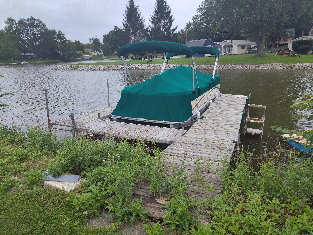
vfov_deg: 58.9
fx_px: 208
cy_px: 118
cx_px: 156
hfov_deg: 73.9
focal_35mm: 23
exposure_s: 1/577
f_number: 1.8
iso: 100
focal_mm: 5.56
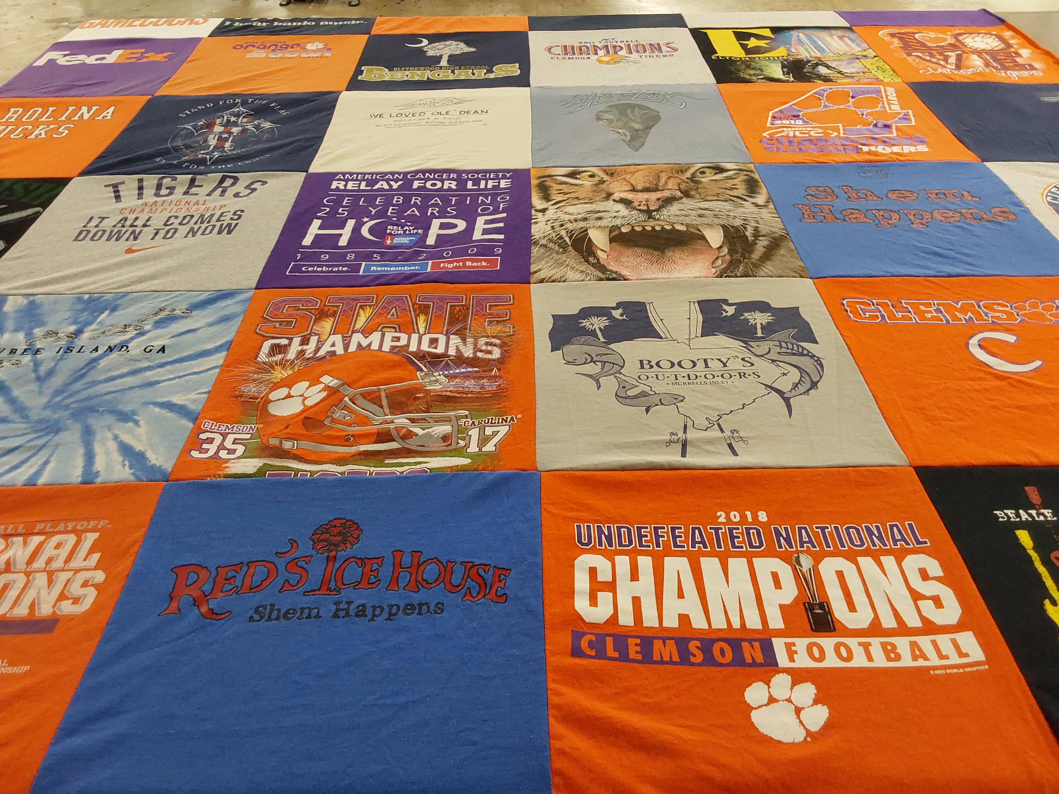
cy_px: 397
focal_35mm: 28
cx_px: 530
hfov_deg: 63.4
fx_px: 857
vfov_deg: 49.7
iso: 125
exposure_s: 1/60
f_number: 1.9
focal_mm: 2.91
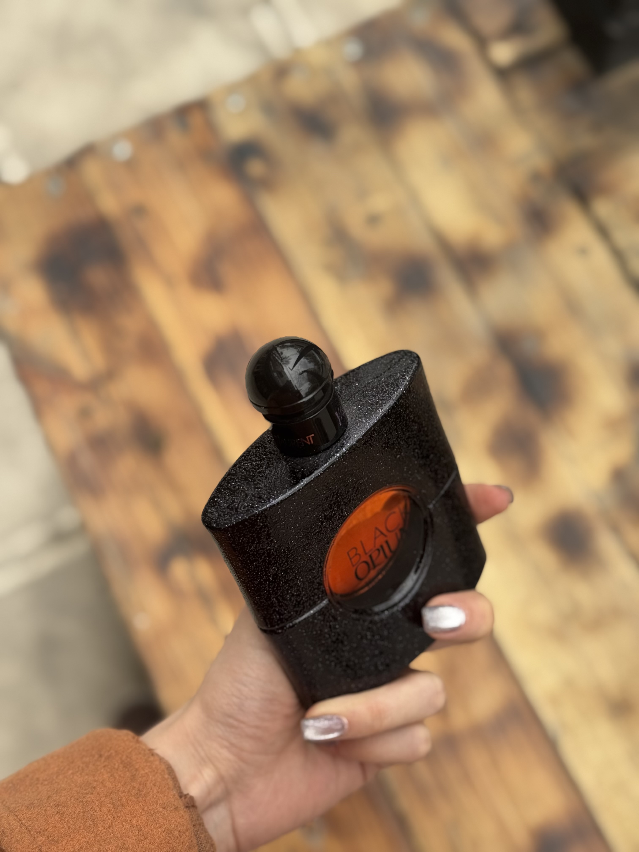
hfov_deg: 30.3
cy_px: 426
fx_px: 1181
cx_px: 320
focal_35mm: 48
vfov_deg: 39.7
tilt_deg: -71.4
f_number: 1.78
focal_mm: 6.76
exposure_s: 1/664
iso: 64
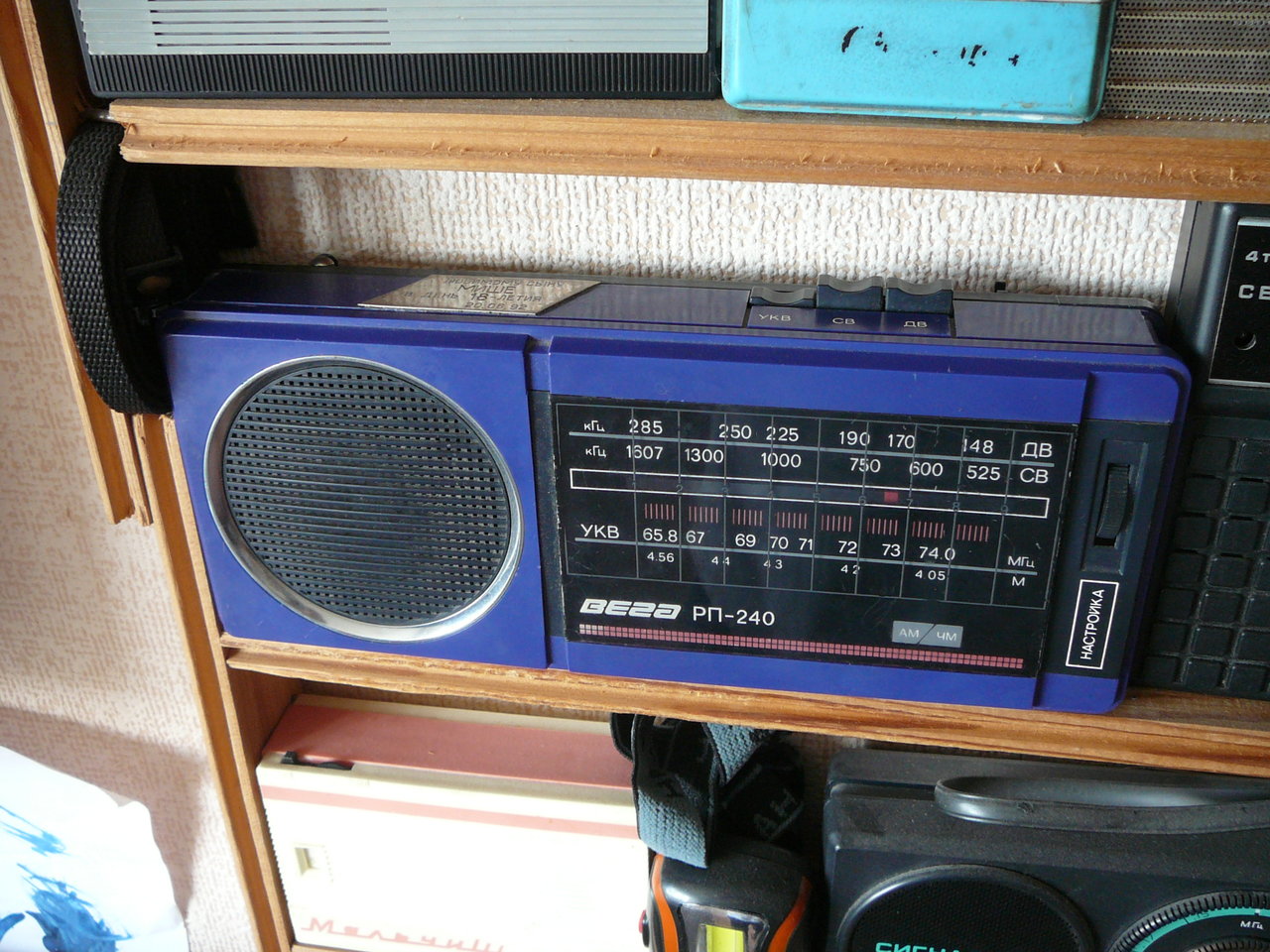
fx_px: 1284
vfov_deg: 40.7
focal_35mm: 35
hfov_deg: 52.6
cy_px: 476
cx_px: 635
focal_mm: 5.2
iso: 160
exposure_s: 1/30
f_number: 2.8
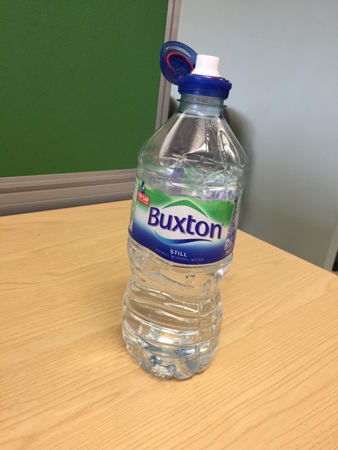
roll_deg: -7.0
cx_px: 169
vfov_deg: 61.7
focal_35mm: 29
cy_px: 225
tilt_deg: -19.0
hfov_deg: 48.2
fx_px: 378
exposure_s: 1/33
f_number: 2.2
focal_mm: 4.15
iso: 64
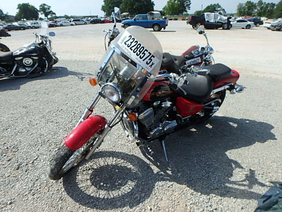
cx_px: 141
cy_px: 106
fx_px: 171
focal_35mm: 21
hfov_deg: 79.0
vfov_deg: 63.4
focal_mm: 3.7
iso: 125
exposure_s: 1/1250
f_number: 3.5
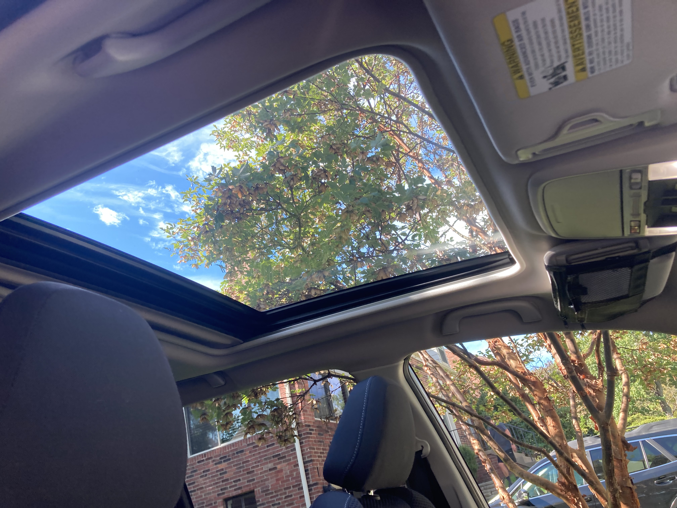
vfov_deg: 49.7
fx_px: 548
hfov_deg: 63.4
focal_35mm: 28
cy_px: 254
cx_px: 338
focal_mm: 3.99
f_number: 1.8
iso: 32
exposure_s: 1/121
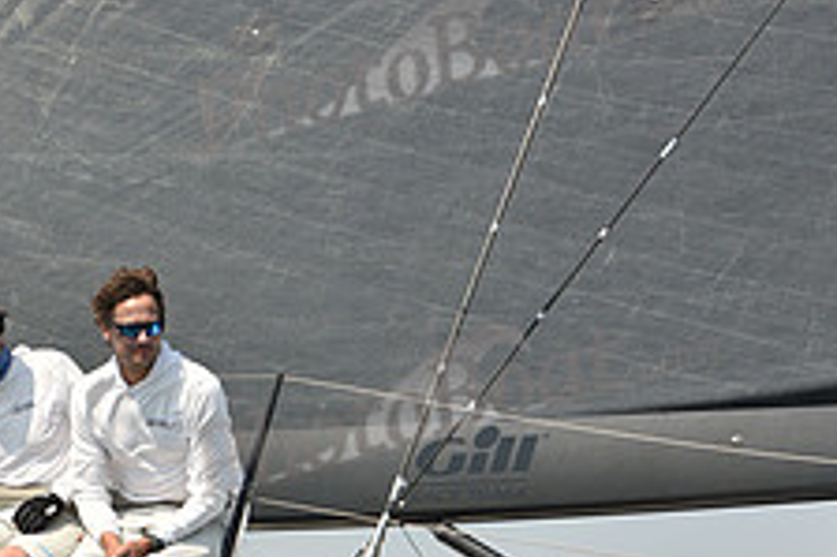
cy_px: 649
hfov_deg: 8.1
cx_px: 4
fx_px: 5901
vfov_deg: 5.4
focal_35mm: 254
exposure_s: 1/800
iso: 250
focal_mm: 98
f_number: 9
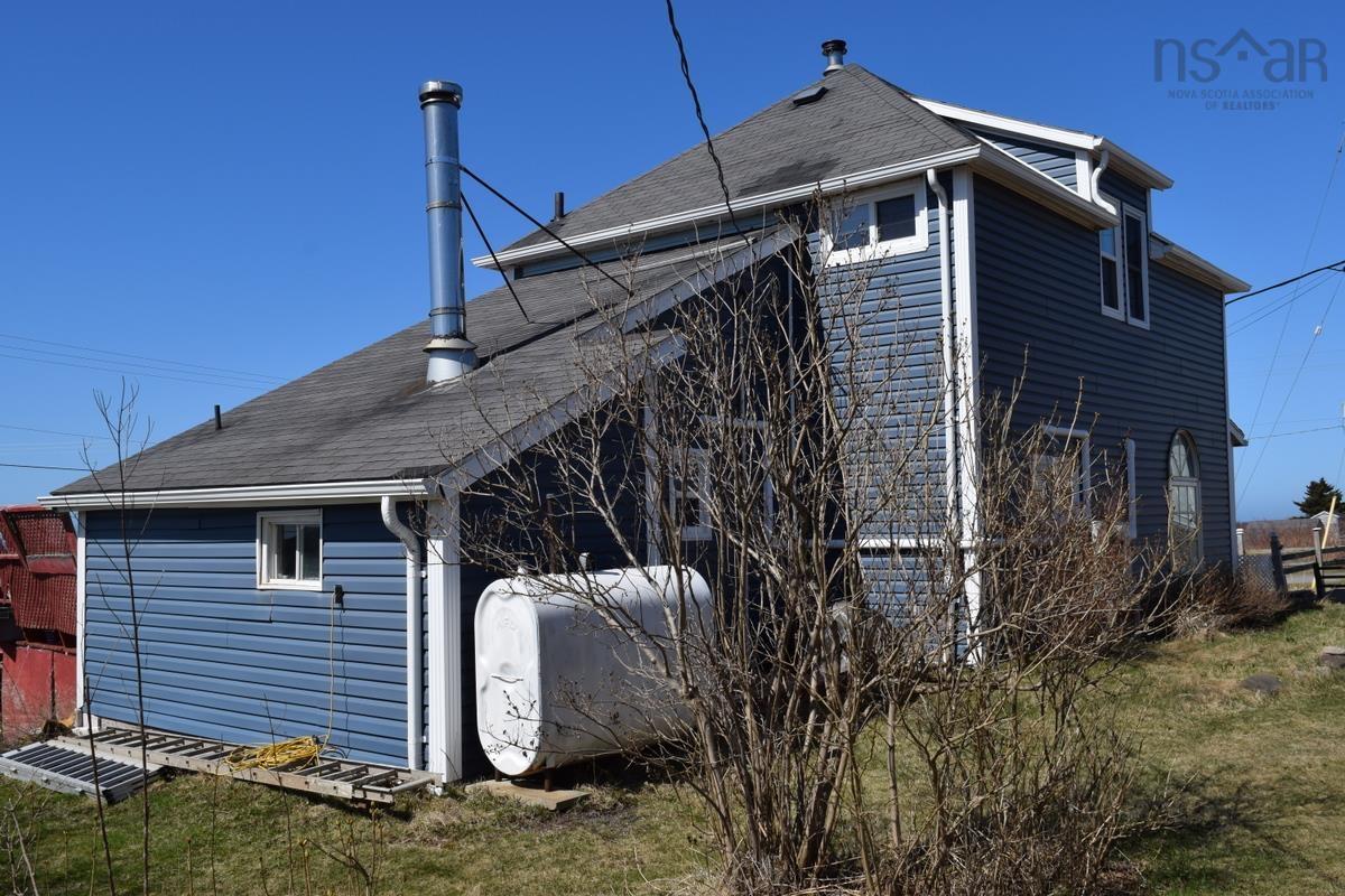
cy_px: 448
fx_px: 1233
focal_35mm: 33
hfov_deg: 57.2
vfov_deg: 40.0
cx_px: 672
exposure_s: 1/500
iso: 200
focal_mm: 22
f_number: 11
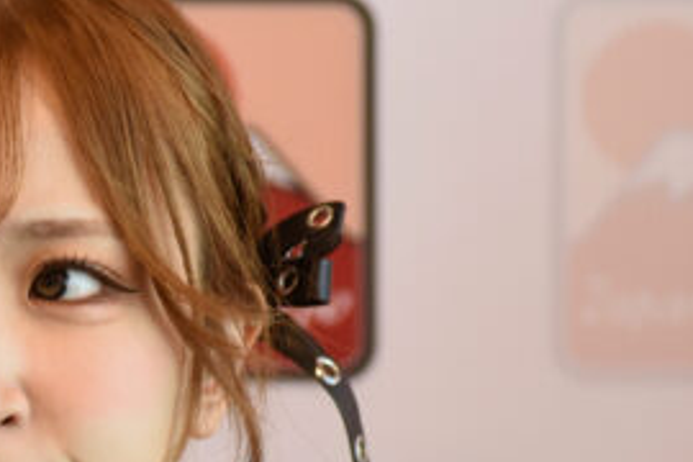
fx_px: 10702
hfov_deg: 3.7
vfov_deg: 2.5
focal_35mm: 556
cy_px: 435
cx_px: 3
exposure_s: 1/250
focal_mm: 200
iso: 3200
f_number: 4.5
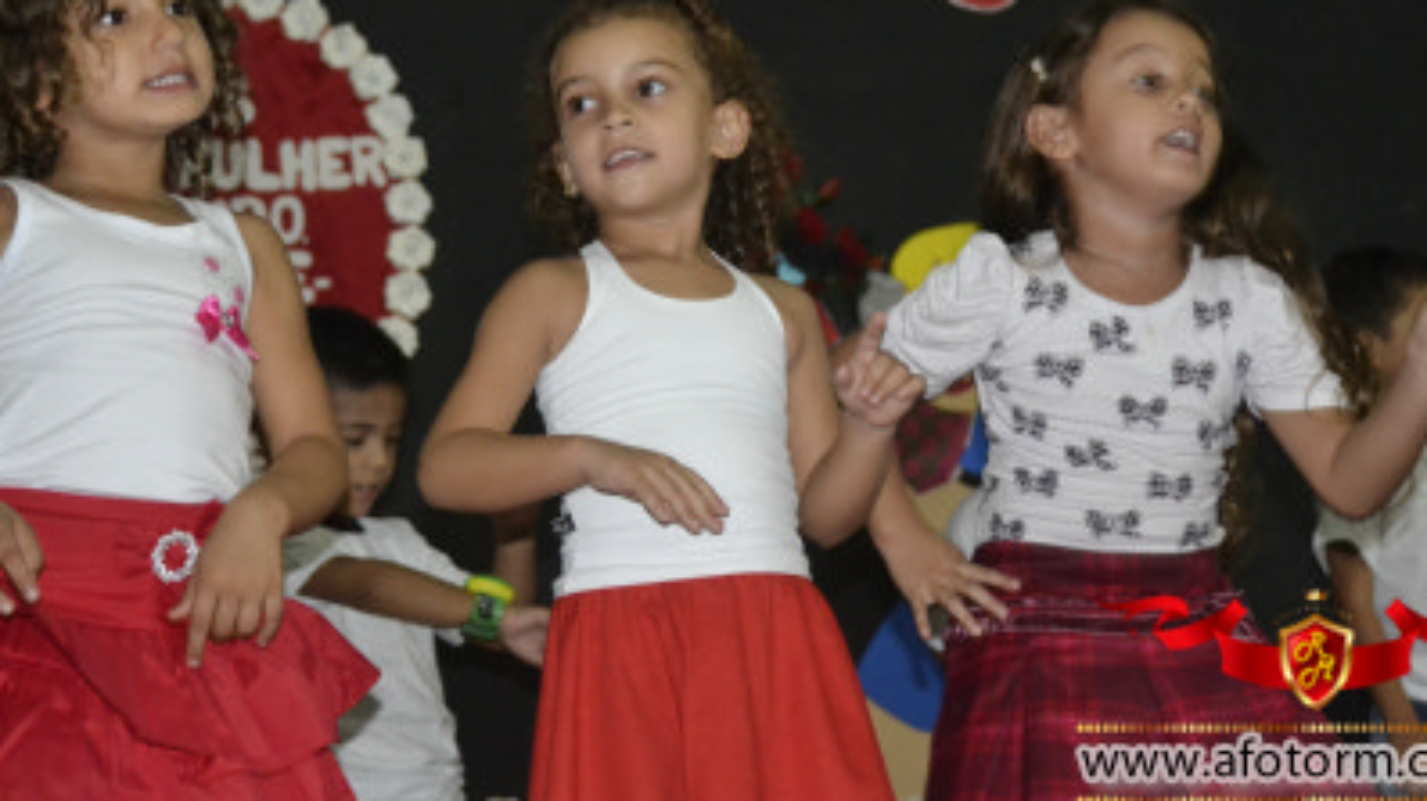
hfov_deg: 20.8
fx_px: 3896
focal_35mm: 103
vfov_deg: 11.7
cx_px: 701
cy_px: 239
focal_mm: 52
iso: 3200
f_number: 5
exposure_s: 1/60
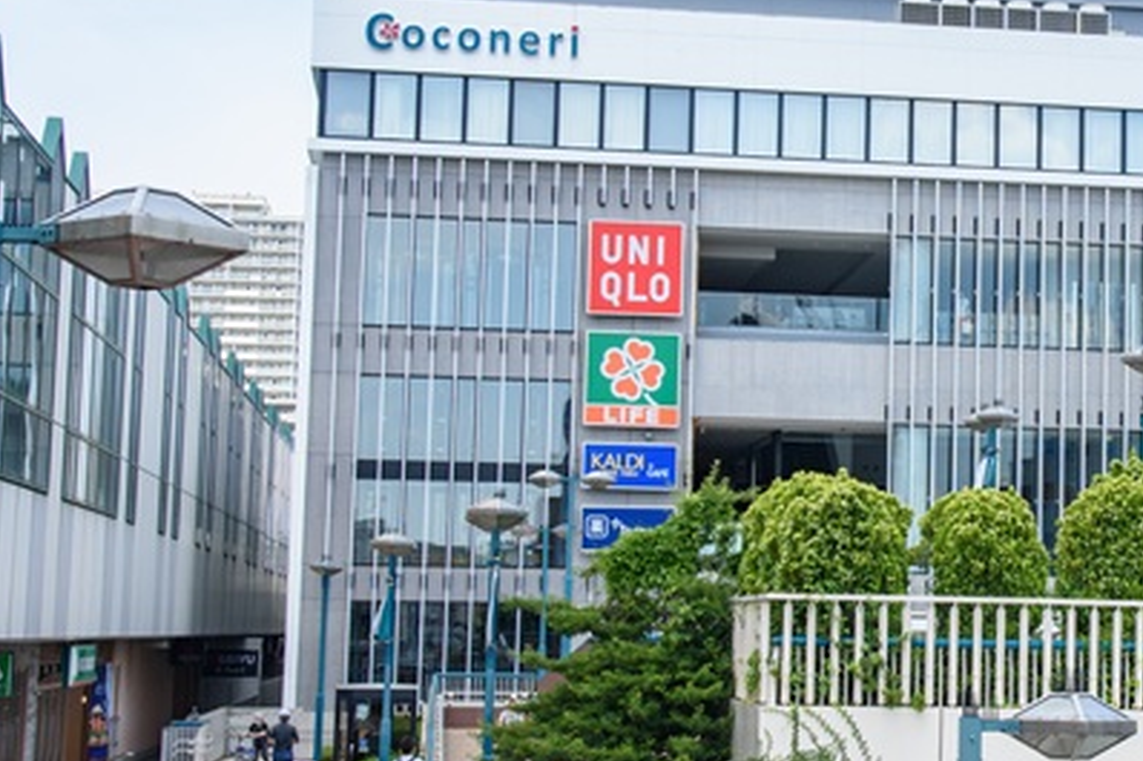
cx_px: 1014
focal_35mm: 88
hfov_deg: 22.6
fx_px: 2793
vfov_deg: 15.5
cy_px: 271
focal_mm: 35
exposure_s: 1/320
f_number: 9
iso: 100
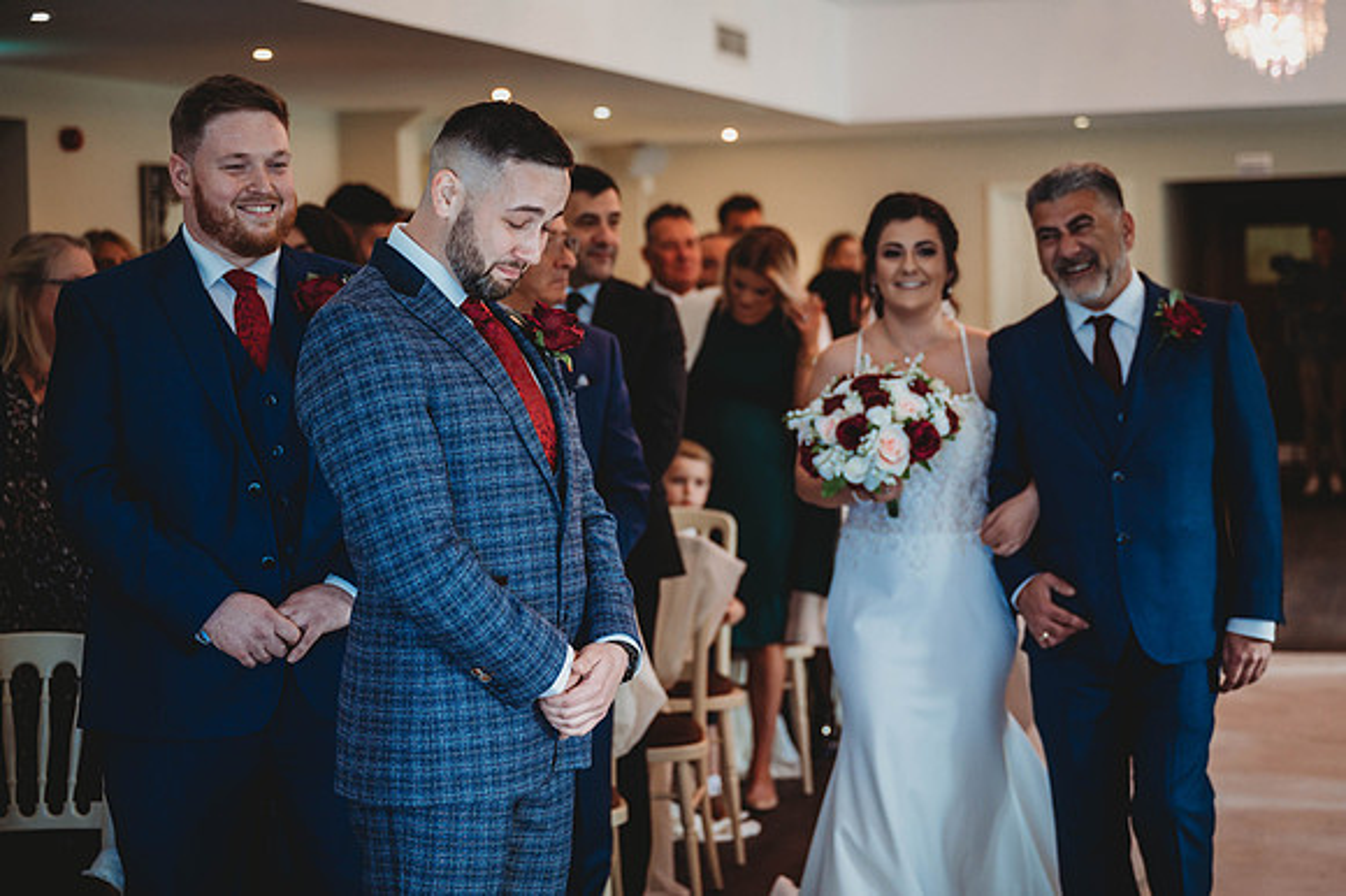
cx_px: 733
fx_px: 2401
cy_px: 408
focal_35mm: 64
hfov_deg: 31.3
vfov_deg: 21.1
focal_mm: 59
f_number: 2.8
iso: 2200
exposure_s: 1/160
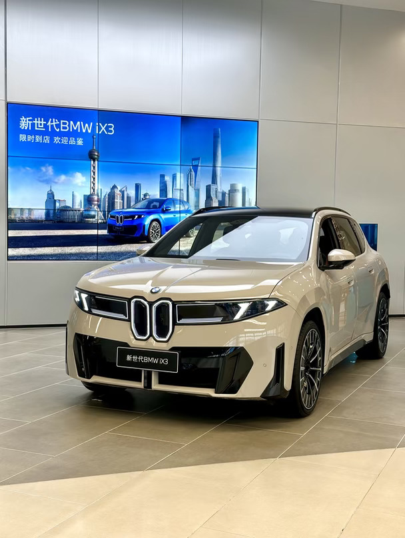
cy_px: 269
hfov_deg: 30.3
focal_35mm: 48
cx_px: 202
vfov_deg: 39.6
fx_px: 747
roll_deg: -1.3
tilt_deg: -2.8
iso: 64
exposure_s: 1/100
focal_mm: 6.86
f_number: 1.78
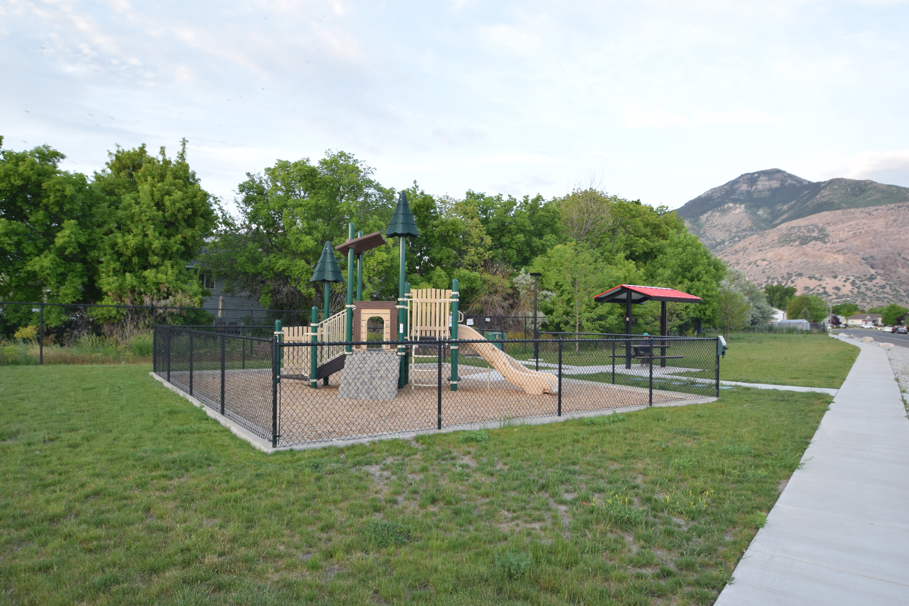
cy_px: 309
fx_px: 555
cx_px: 435
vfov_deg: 57.2
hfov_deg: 78.5
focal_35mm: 22
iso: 400
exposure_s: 1/100
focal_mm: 14
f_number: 5
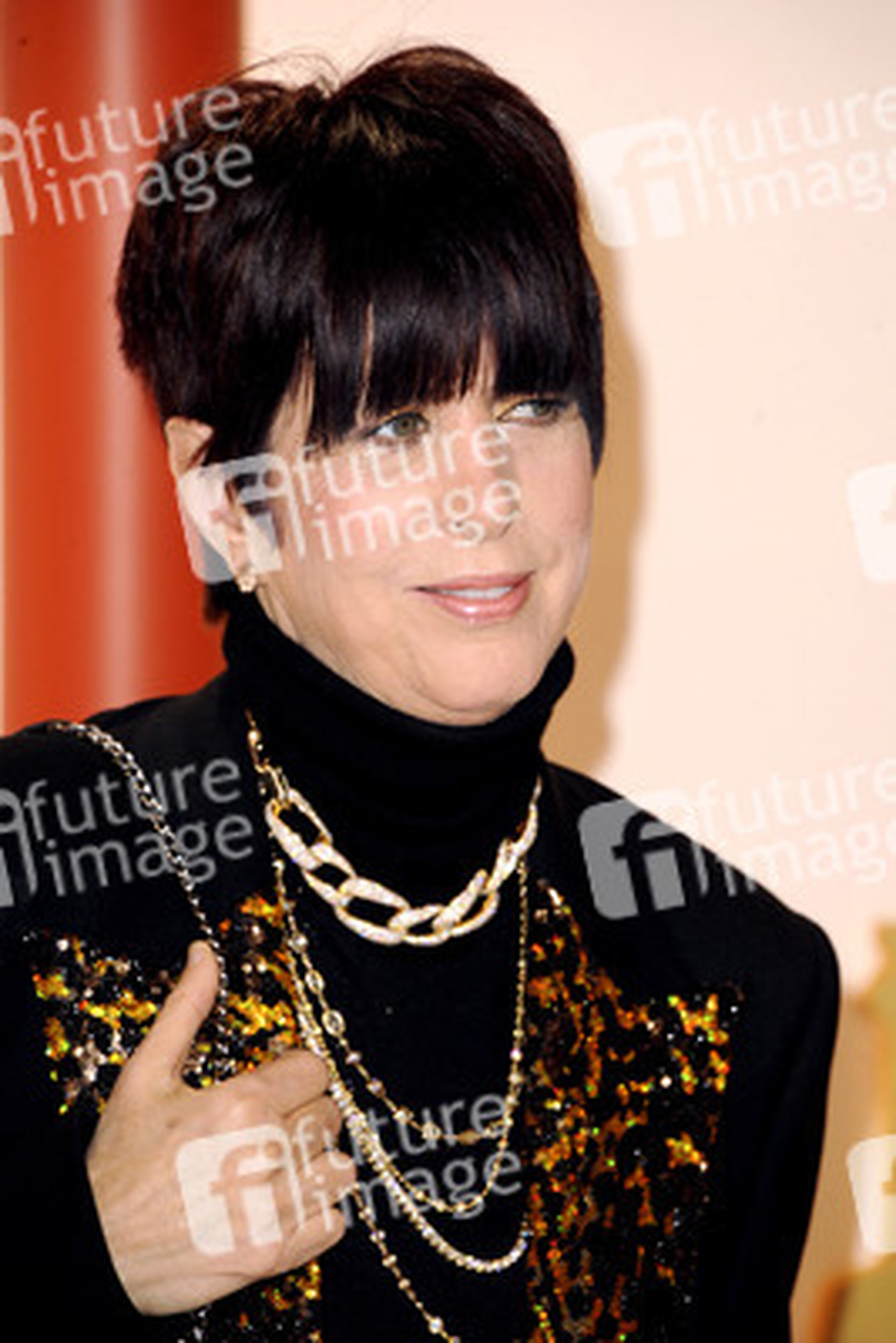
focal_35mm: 300
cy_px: 672
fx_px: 11189
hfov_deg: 4.6
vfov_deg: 6.9
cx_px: 448
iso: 1600
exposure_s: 1/200
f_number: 7.1
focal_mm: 300
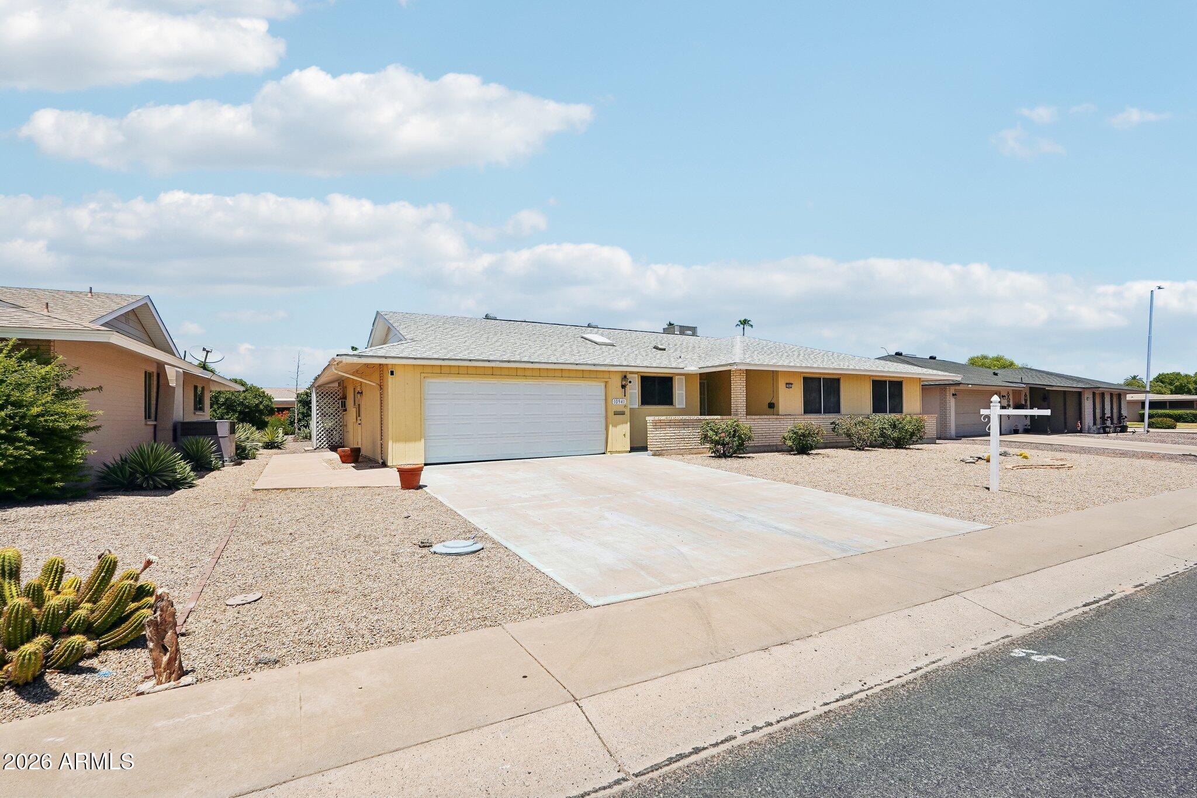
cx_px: 598
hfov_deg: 93.3
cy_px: 399
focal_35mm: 17
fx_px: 565
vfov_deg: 70.4
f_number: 8
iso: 400
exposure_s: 1/2500
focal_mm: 17
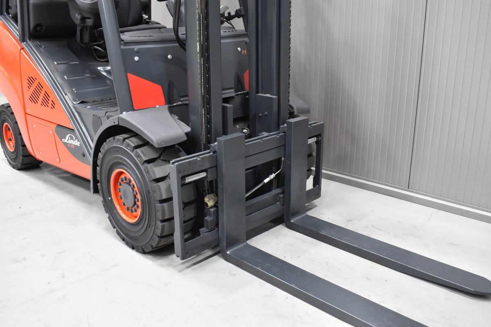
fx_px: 450
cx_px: 246
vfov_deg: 40.0
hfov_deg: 57.2
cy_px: 164
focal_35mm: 33
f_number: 5
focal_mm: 22
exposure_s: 1/20
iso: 1600
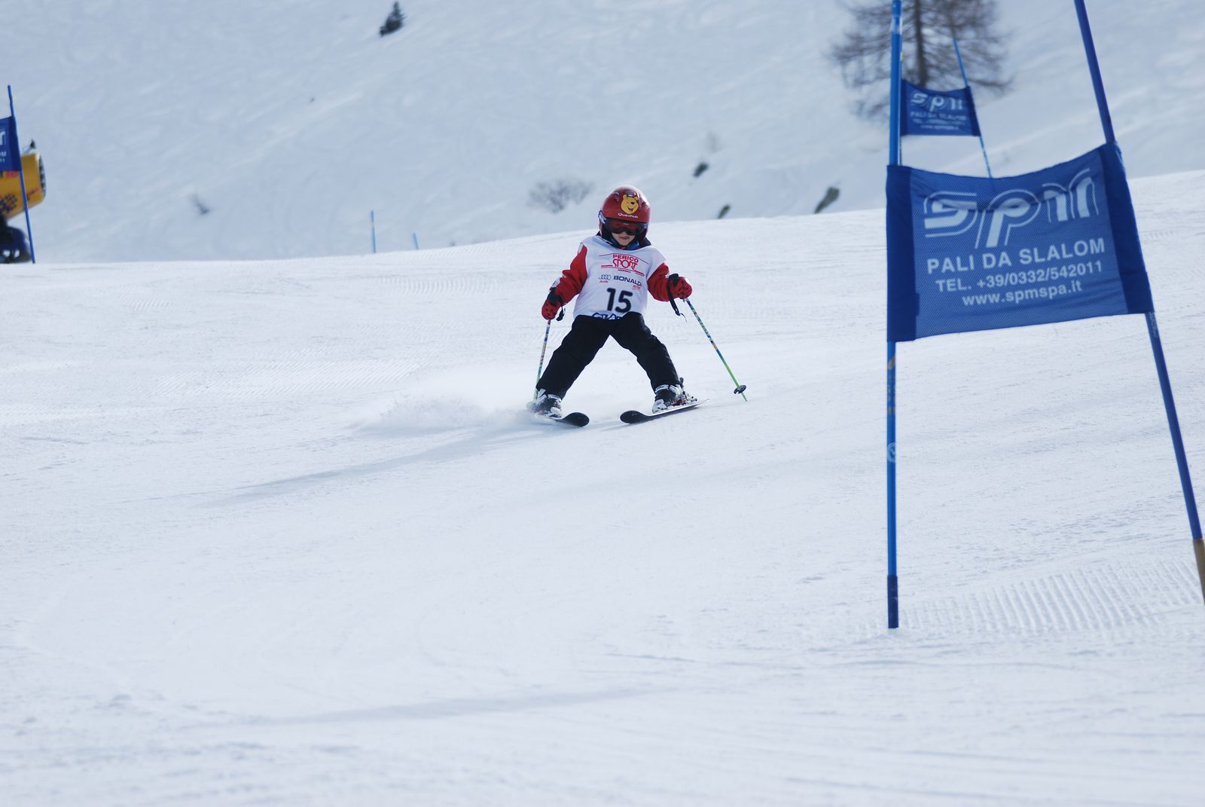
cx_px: 602
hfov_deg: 9.1
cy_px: 404
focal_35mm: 225
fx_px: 7540
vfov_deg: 6.1
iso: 110
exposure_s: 1/1000
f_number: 5
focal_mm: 150
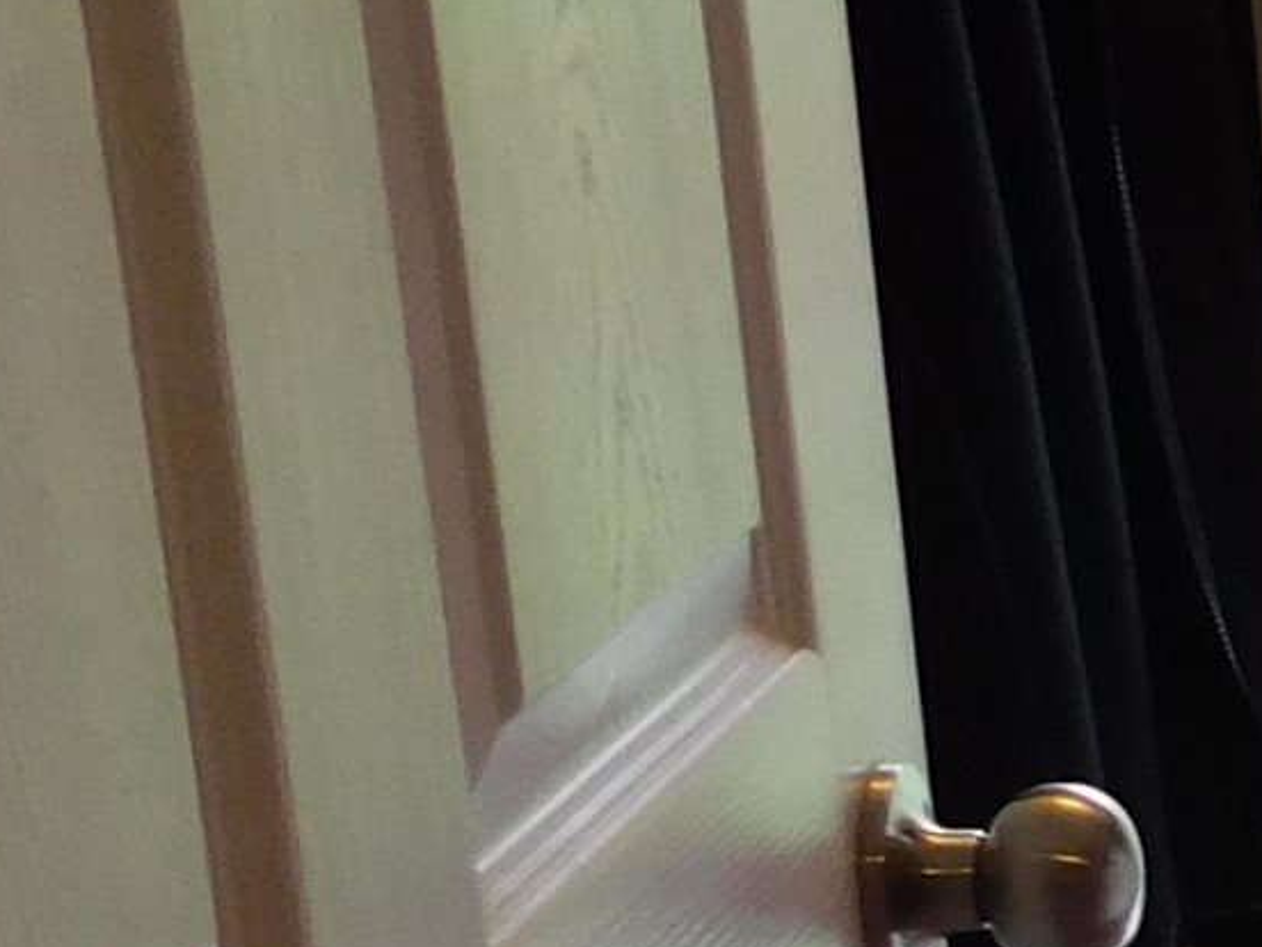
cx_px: 3445
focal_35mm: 128
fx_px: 4667
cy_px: 833
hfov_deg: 11.4
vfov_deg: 11.5
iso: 125
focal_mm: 4
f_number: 3
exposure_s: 1/50
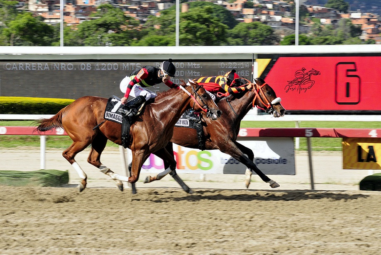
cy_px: 128
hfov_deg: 12.4
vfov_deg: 8.3
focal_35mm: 165
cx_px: 190
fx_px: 1747
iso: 400
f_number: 11
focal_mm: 110
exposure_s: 1/320
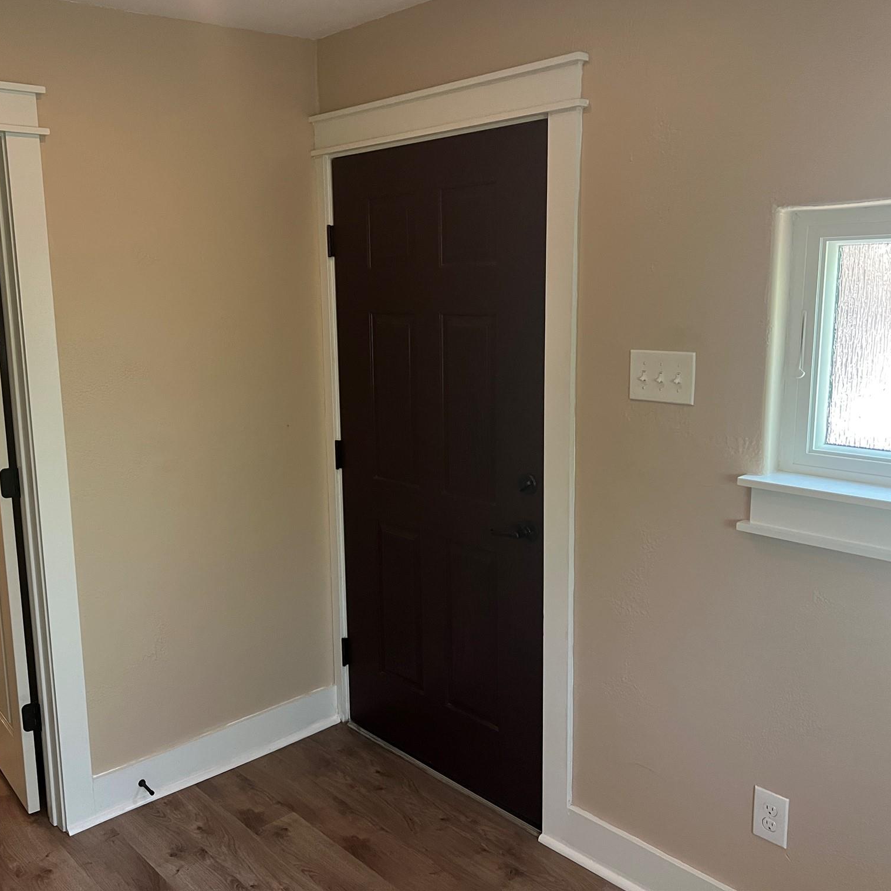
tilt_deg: -8.8
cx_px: 358
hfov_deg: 52.2
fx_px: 903
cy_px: 441
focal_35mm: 31
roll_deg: +1.8
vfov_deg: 52.5
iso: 400
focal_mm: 5.7
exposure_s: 1/60
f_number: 1.5
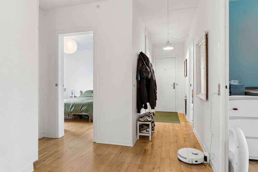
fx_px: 156
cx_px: 129
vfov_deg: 57.8
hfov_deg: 79.2
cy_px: 86
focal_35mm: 22
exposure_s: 1/2.5
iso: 200
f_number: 8
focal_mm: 14.5
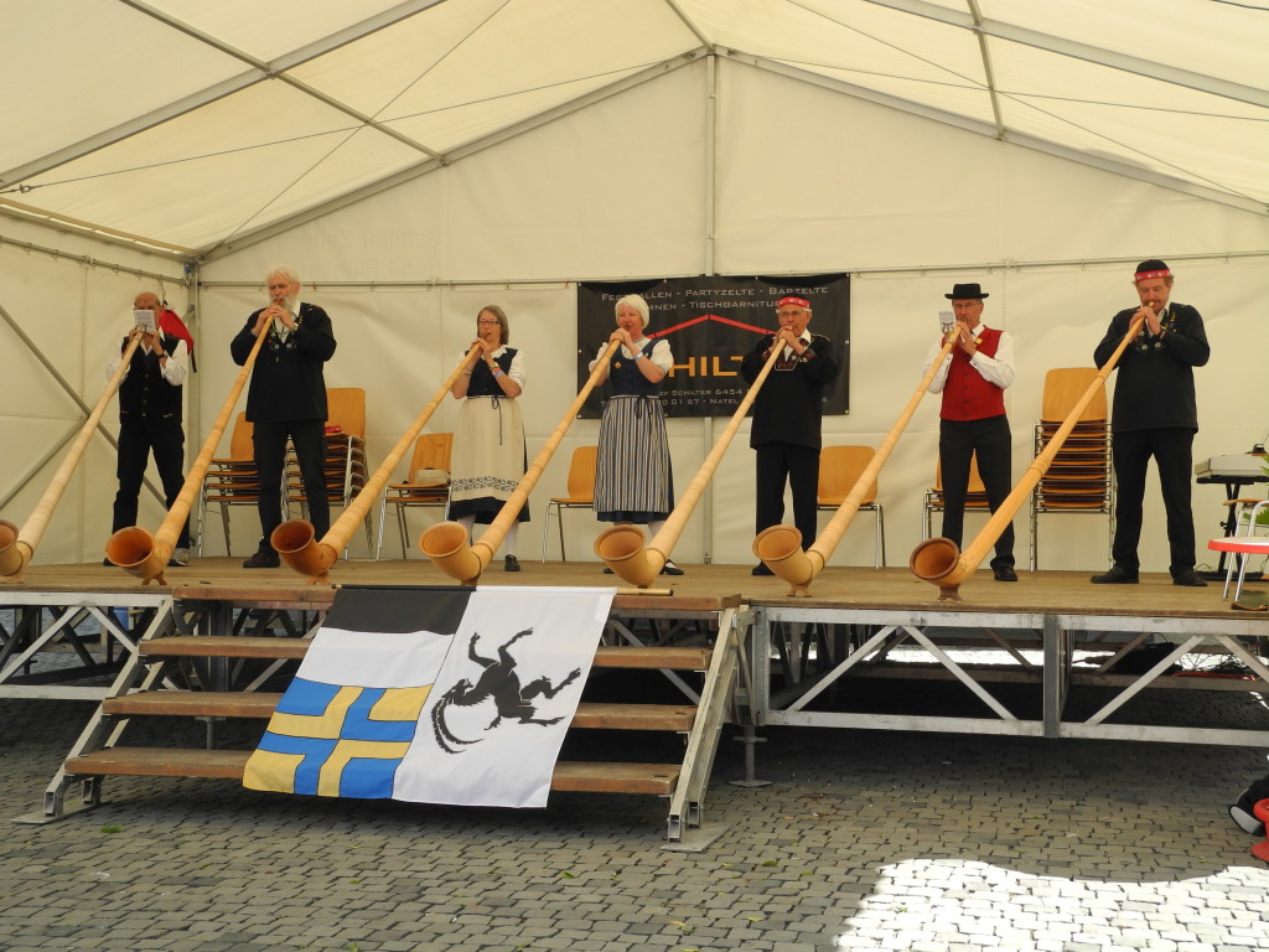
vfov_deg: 29.1
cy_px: 476
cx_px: 634
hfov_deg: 38.2
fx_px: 1833
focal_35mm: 50
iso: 100
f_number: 3.5
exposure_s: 1/320
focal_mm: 10.7
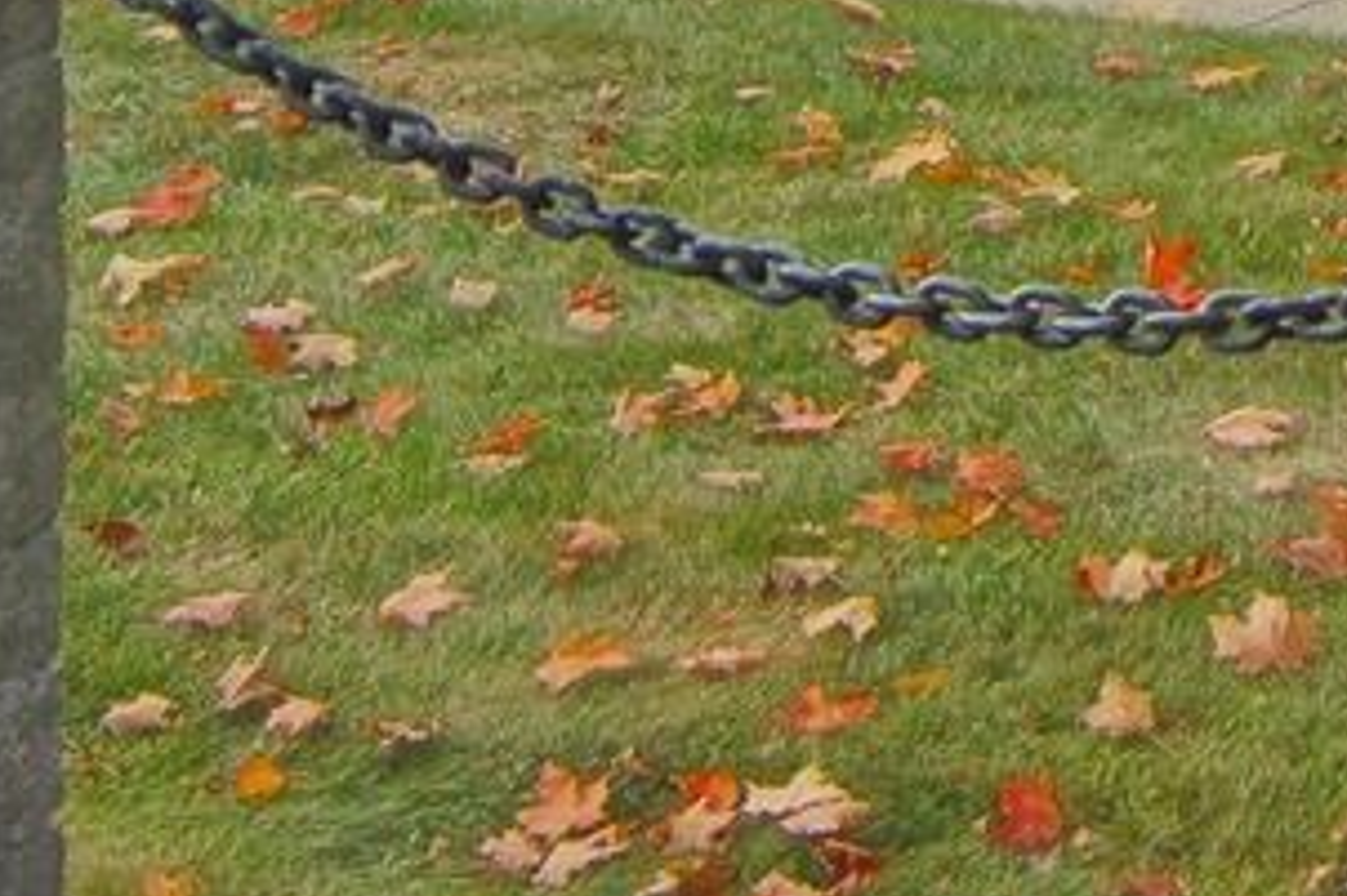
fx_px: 5347
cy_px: -994
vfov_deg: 8.9
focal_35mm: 143
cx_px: 1824
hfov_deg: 13.7
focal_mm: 16
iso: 50
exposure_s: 1/60
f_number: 3.5
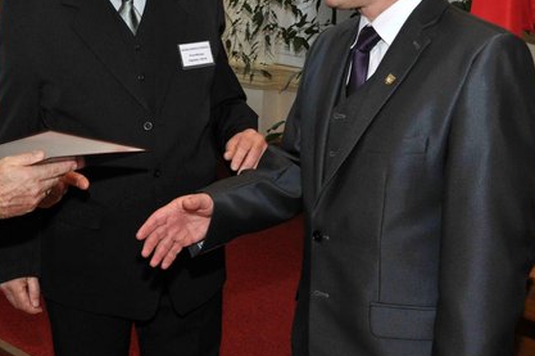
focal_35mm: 68
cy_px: 85
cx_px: 141
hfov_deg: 29.4
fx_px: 1006
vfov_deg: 19.9
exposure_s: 1/60
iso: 800
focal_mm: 29
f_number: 13
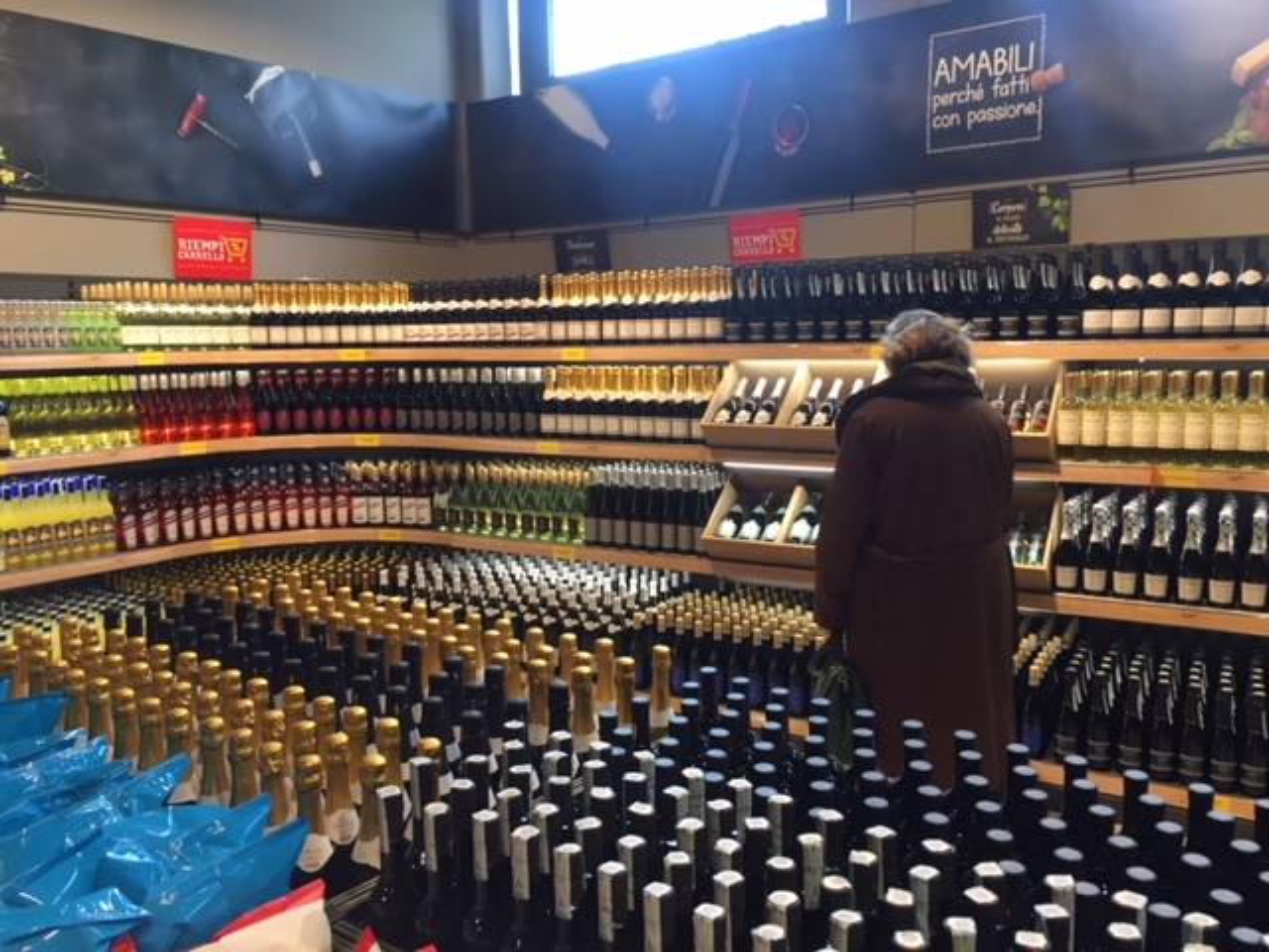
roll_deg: -0.2
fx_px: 1063
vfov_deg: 48.2
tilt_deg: -7.3
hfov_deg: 61.7
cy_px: 476
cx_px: 634
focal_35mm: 29
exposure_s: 1/33
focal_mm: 4.15
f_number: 2.2
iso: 32
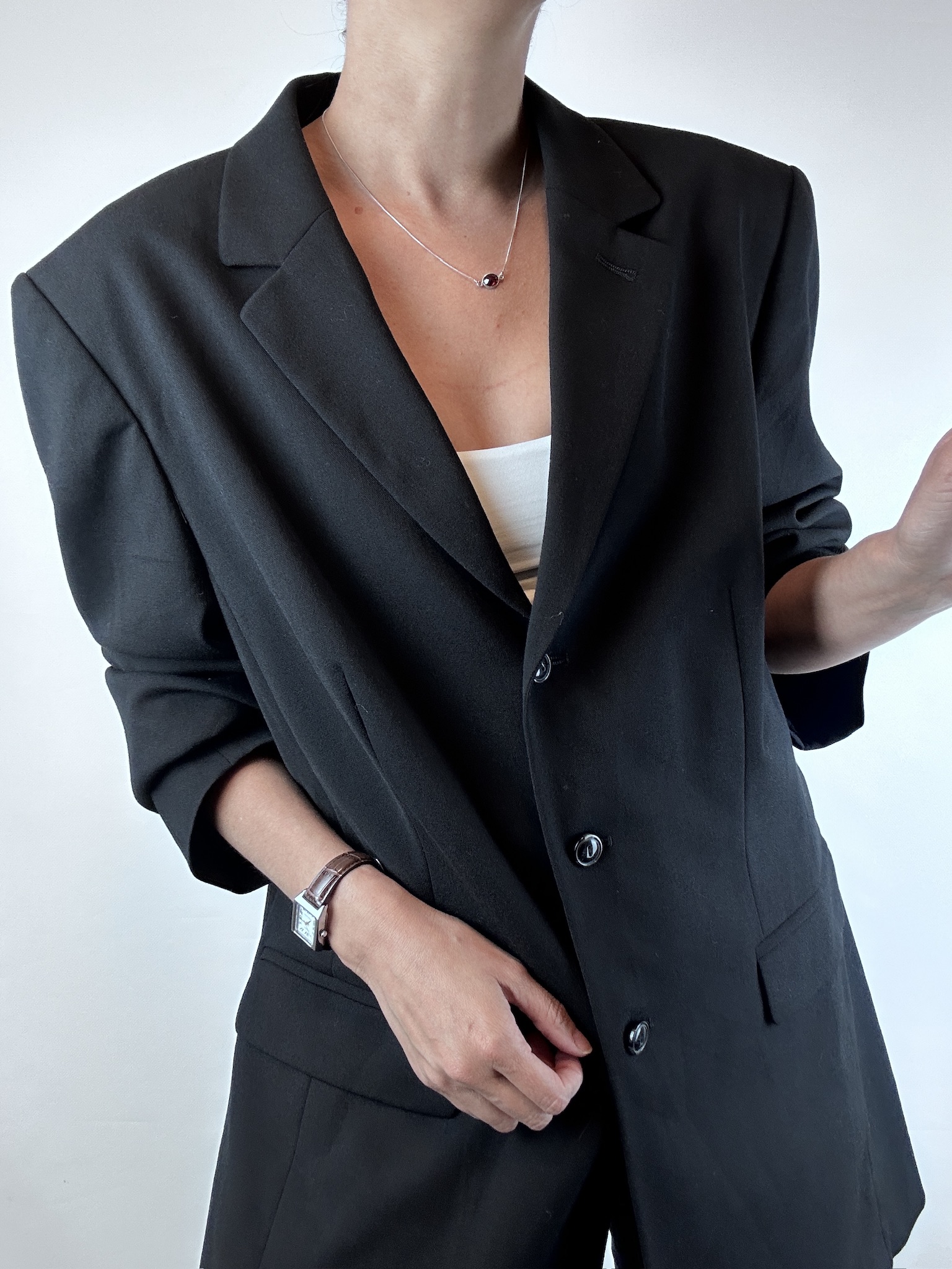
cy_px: 634
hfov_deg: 46.8
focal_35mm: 30
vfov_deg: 60.0
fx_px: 1100
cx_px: 476
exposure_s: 1/100
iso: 40
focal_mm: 2.69
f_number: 1.9
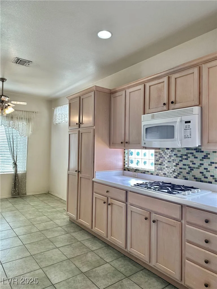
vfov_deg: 71.6
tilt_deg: +1.3
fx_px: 201
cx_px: 108
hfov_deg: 56.8
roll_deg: -0.8
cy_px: 144
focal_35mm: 24
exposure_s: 1/120
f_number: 1.78
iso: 64
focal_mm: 6.86
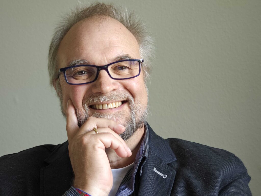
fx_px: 565
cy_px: 98
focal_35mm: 75
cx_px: 130
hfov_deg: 26.0
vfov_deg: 19.6
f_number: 1.8
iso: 200
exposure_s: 1/100
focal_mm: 9.87
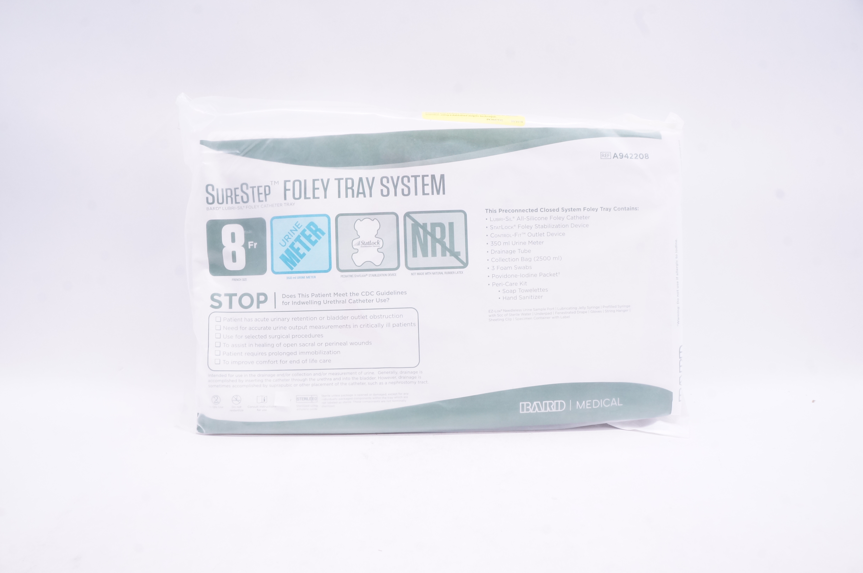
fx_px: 647
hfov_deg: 67.4
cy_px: 286
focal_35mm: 27
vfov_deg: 47.8
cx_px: 432
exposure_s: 1/20
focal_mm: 18
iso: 800
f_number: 13
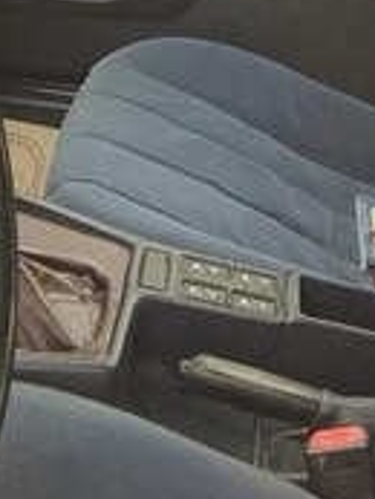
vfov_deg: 20.5
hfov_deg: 16.6
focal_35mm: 89
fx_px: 1284
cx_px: 260
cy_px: -112
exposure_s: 1/50
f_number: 2.2
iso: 40
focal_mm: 2.65
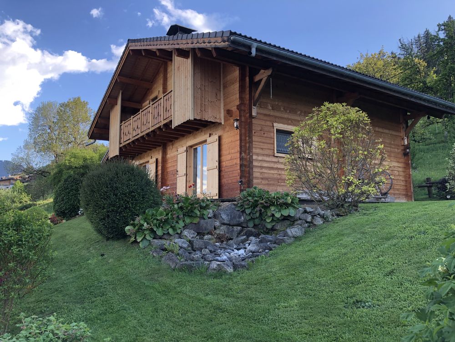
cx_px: 228
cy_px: 171
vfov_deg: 49.7
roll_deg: +0.6
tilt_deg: +8.9
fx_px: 368
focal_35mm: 28
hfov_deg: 63.4
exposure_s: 1/185
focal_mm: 3.99
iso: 20
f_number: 1.8
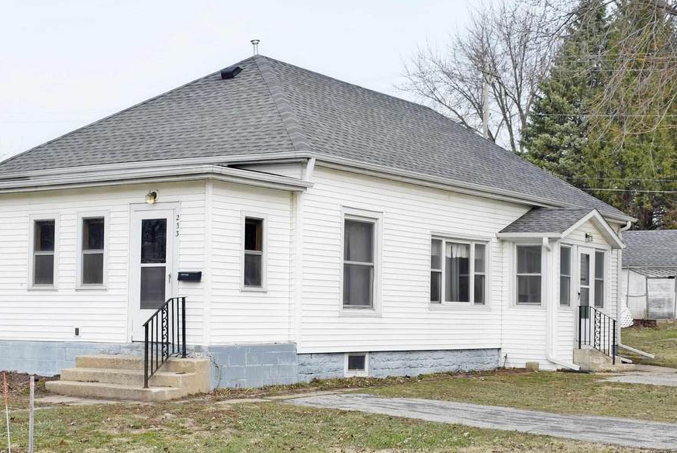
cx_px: 356
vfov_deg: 20.6
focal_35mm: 66
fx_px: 1242
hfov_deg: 30.5
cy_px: 303
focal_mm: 30
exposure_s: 1/320
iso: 100
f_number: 9
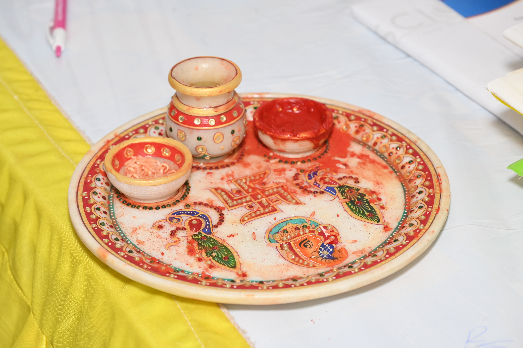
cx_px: 262
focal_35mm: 105
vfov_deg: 13.0
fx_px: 1524
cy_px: 174
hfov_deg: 19.5
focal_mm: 105
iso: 800
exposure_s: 1/160
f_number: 8
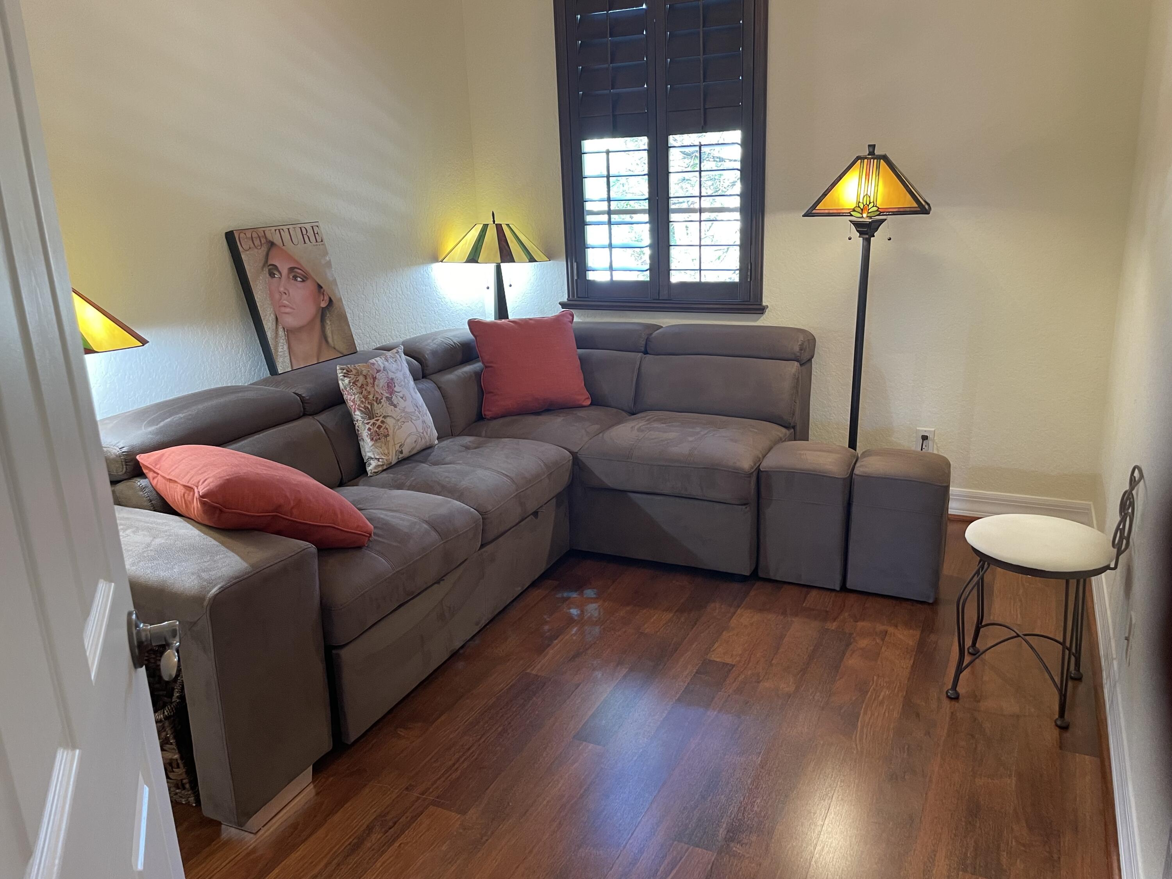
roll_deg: +2.3
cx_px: 586
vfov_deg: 53.1
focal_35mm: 26
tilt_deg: -15.4
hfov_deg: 67.3
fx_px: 880
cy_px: 440
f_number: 1.6
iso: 200
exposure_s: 1/60
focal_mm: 4.2
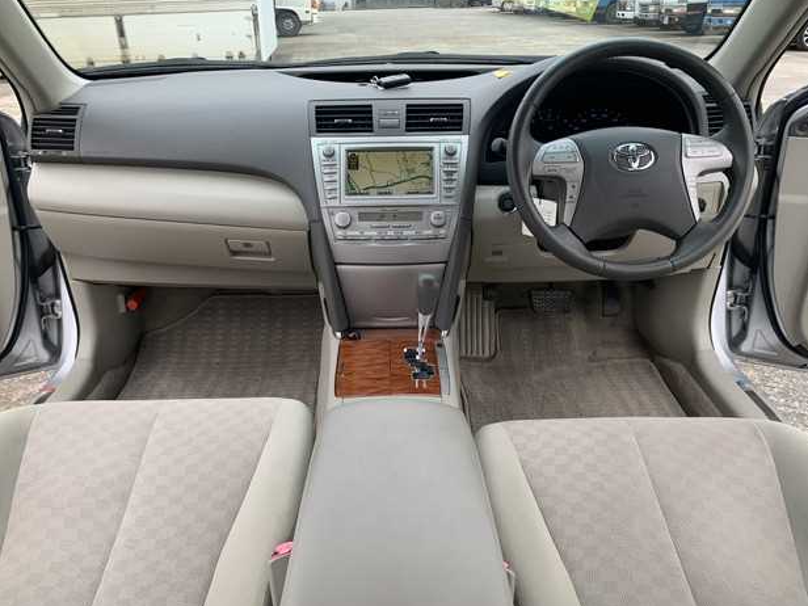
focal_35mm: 27
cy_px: 308
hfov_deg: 65.3
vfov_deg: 51.4
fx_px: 630
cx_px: 397
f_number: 1.8
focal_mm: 4.25
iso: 50
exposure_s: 1/121
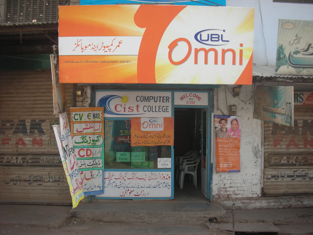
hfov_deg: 52.6
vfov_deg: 40.7
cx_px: 156
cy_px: 118
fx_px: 316
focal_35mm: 35
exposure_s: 1/130
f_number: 3
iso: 50
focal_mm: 5.8
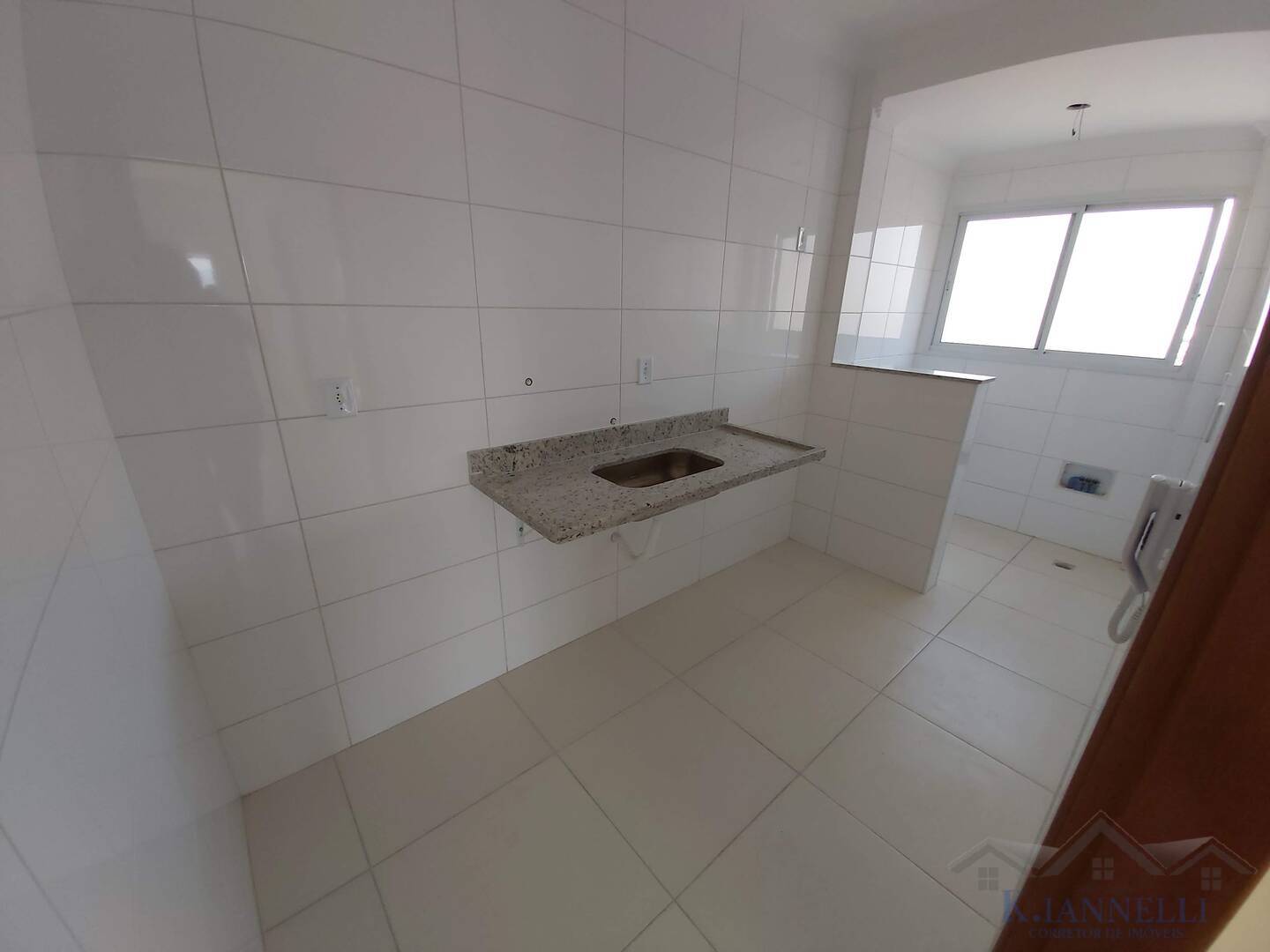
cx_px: 635
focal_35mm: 12
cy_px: 476
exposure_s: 1/120
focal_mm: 1.42
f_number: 2.2
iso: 64
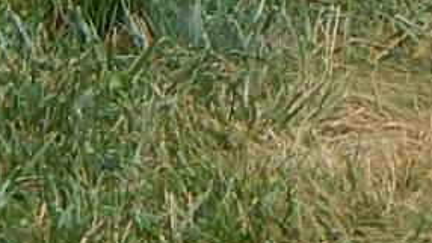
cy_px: -961
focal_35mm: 467
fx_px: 5350
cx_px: 1095
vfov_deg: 2.5
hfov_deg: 4.5
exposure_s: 1/500
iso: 125
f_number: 3.8
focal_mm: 9.7
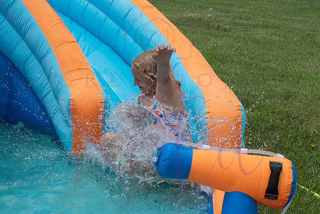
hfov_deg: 22.5
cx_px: 161
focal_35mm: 90
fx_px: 803
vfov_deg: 15.2
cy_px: 102
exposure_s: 1/1000
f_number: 13
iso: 800
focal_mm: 85
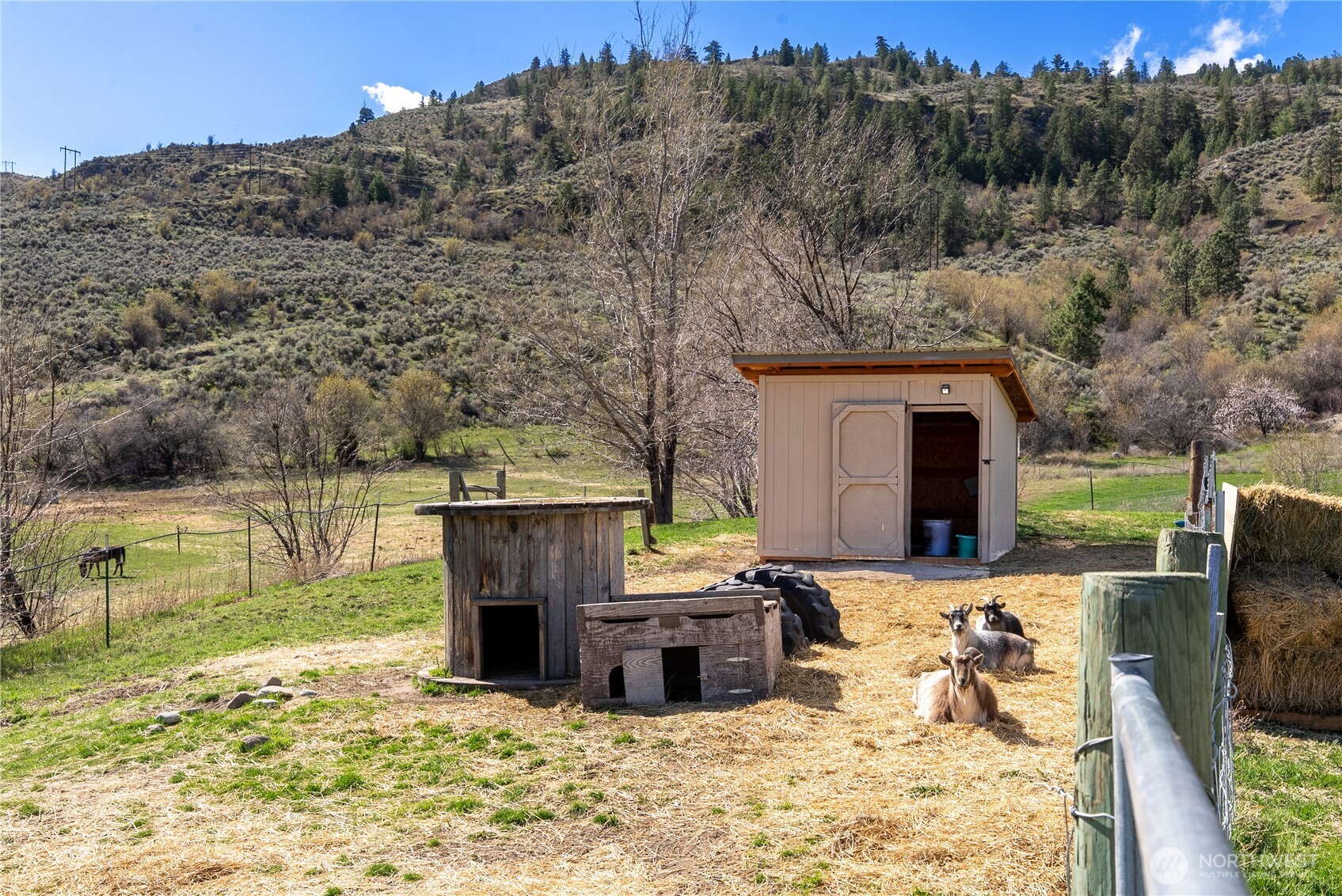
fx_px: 1436
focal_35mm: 38
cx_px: 671
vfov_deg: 34.7
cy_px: 448
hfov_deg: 50.1
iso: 50
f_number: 11
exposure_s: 1/3200
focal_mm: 38.5
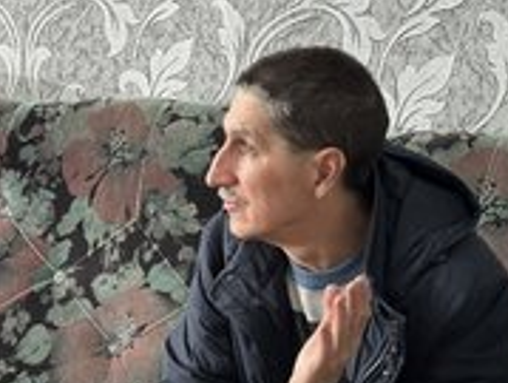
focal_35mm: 107
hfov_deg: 18.0
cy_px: 329
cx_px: 20
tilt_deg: -17.0
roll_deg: -0.7
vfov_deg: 13.8
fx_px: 1573
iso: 400
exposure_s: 1/40
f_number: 1.78
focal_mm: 6.86
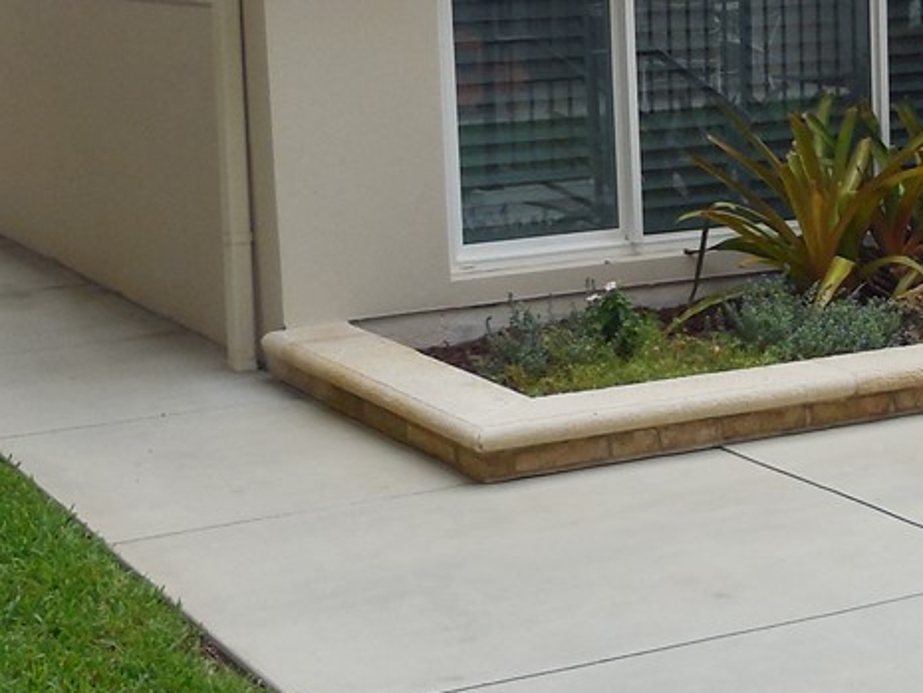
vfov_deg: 17.1
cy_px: 222
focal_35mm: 86
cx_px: 949
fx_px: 2294
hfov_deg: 21.8
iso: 125
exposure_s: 1/250
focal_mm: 4.5
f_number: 3.1
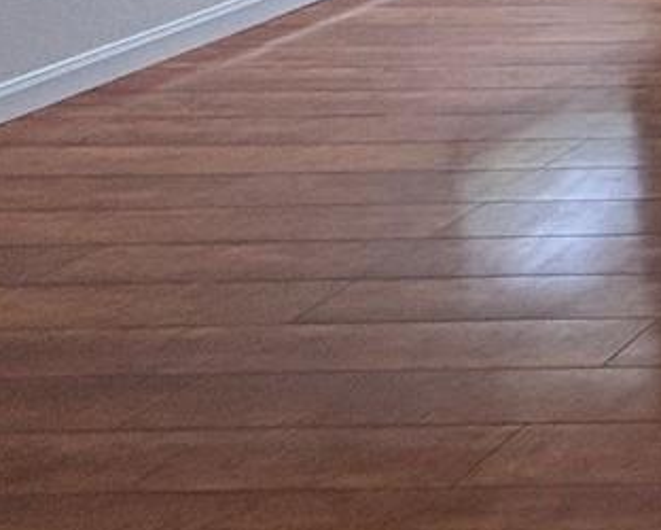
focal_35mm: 70
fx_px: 1370
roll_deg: +1.7
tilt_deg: -5.4
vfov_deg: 18.0
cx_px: 1655
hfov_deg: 14.4
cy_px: -388
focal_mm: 2.22
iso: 250
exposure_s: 1/120
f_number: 2.2
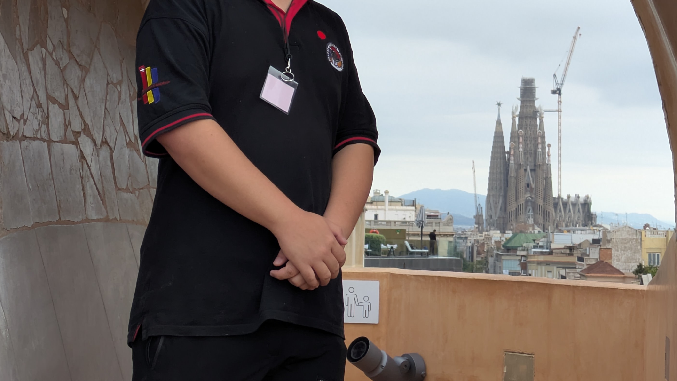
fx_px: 1652
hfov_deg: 23.2
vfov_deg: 13.0
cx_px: 381
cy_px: 37
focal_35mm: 92
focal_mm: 5.43
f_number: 1.89
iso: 70
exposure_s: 1/151
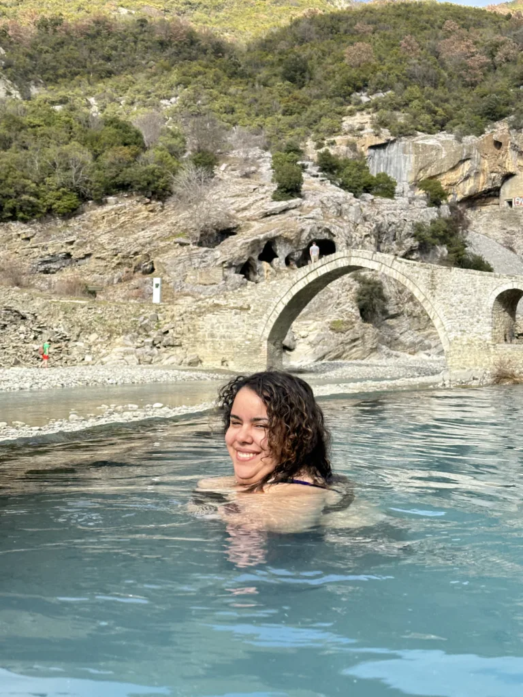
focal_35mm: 48
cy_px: 348
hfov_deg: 30.3
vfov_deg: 39.7
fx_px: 967
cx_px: 262
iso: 64
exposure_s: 1/1133
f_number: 1.78
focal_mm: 6.86
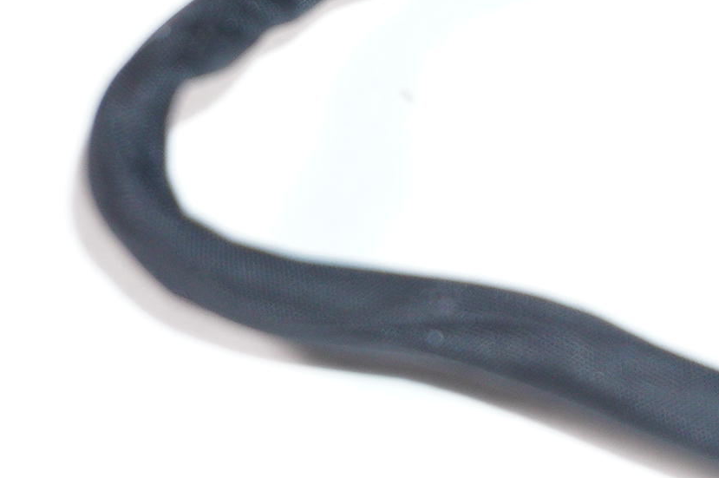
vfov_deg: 5.0
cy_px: 143
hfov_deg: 7.4
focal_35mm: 272
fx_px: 5427
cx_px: 1259
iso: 640
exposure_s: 1/160
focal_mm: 50
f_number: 5.6
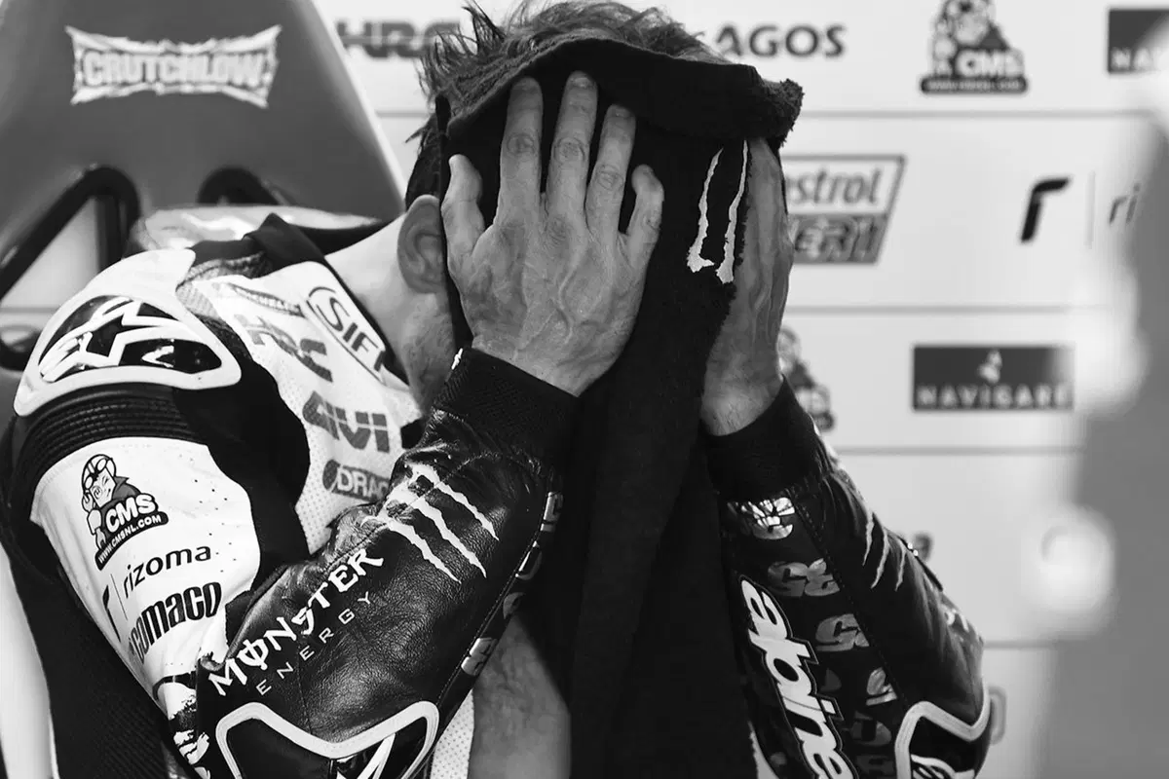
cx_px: 584
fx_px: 8280
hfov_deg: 8.1
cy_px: 390
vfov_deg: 5.4
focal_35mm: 255
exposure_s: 1/200
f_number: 2.8
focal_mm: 170
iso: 1000
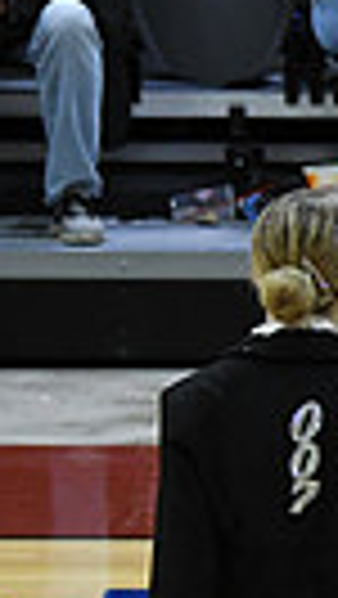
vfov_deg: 3.1
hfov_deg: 1.7
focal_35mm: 701
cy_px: 627
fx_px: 11148
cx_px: 1217
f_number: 4
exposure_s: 1/250
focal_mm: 102
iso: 2500
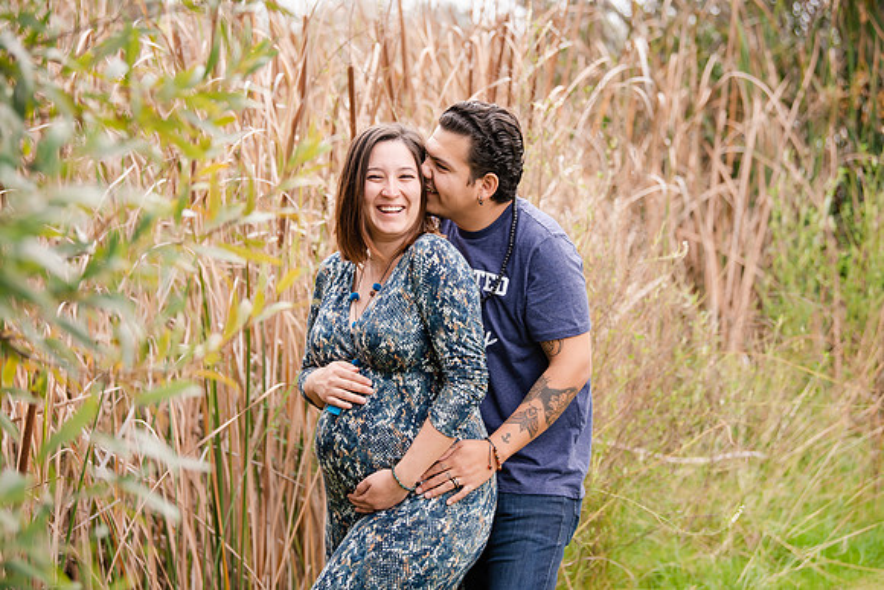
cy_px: 275
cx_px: 440
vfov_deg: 14.9
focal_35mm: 92
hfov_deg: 22.2
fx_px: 2255
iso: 200
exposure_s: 1/500
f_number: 2.8
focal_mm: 86
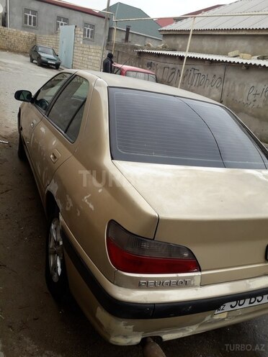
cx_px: 134
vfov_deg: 65.3
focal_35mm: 27
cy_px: 178
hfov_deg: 51.4
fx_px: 279
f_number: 1.9
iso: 40
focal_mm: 3.6
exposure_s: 1/405
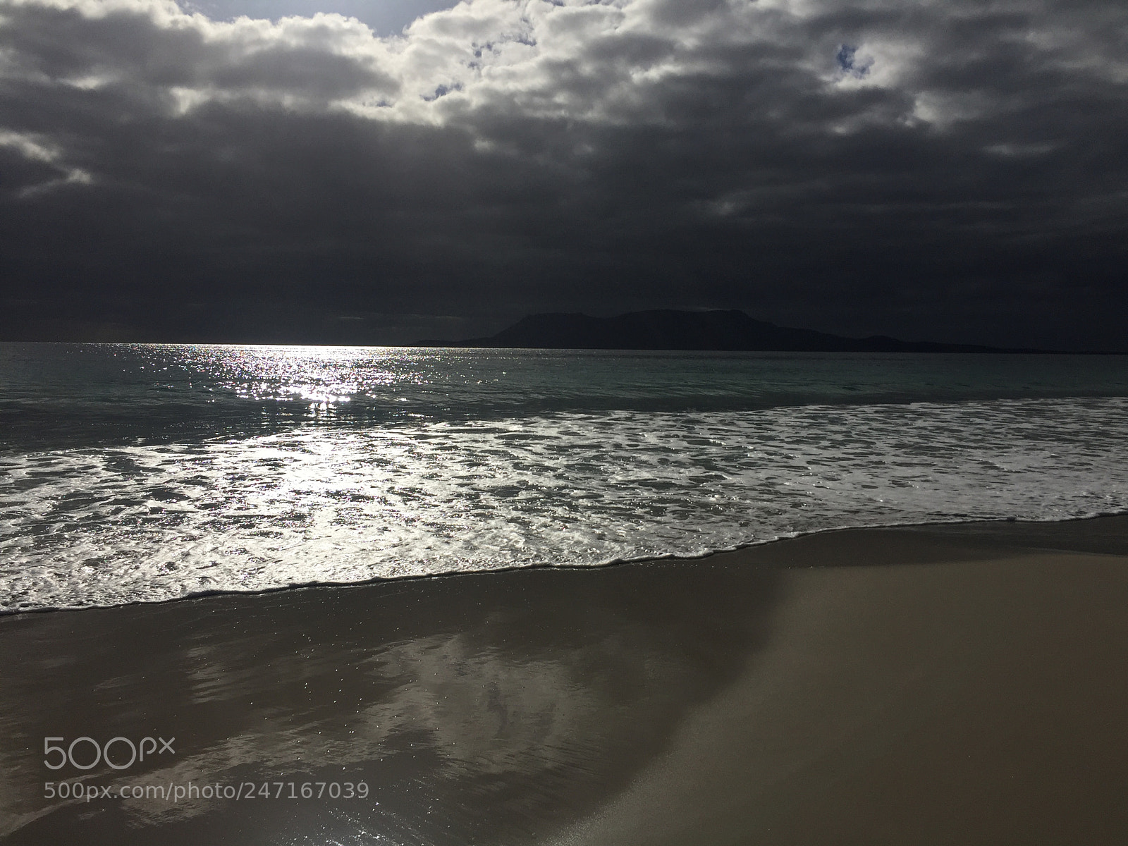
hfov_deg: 61.7
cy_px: 423
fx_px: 945
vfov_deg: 48.2
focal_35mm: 29
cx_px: 564
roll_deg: +0.6
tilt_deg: -5.8
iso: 32
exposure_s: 1/20000
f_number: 2.2
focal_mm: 4.15
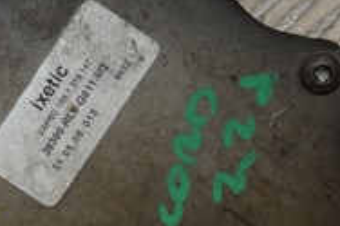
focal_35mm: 215
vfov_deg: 6.4
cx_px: 67
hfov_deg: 9.6
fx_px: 2029
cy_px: 134
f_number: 8
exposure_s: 1/200
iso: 800
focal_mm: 42
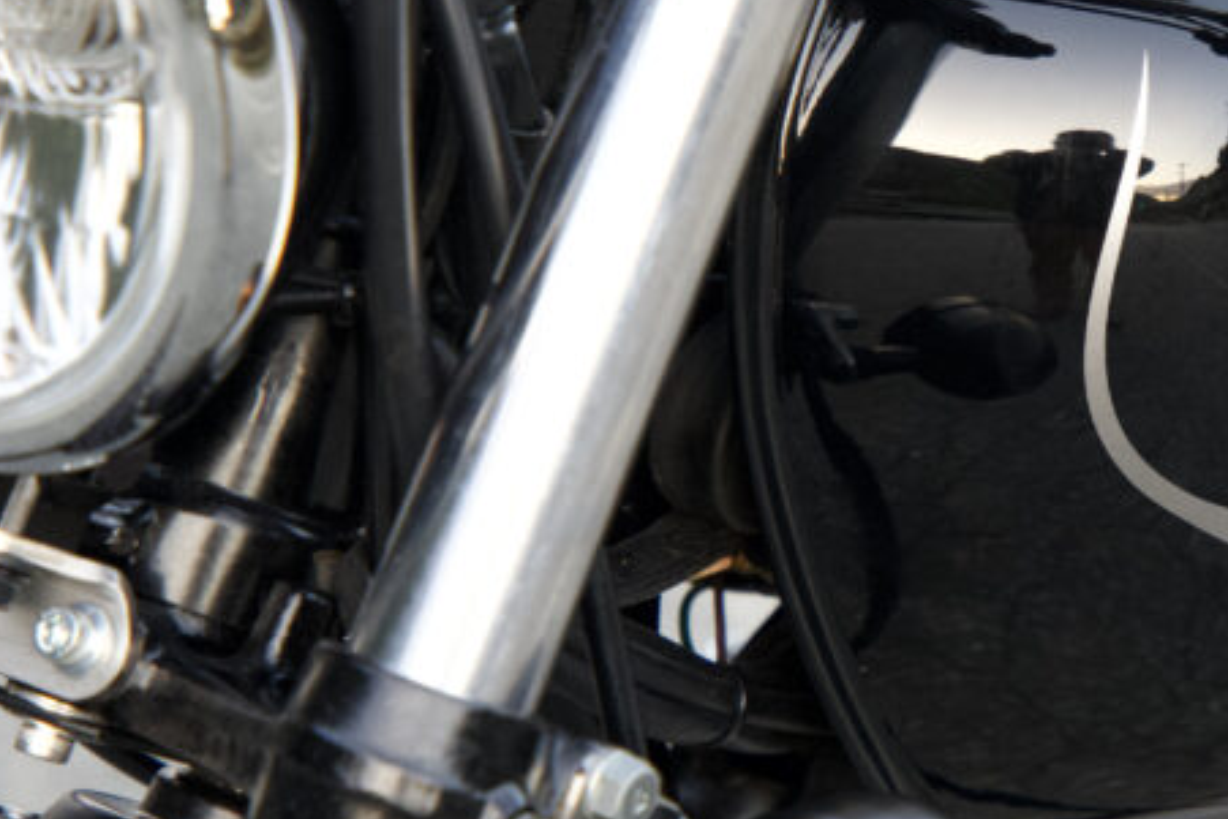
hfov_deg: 7.4
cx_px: 1272
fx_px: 9451
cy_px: 325
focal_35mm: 277
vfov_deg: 5.0
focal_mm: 122
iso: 2000
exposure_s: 1/160
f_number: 5
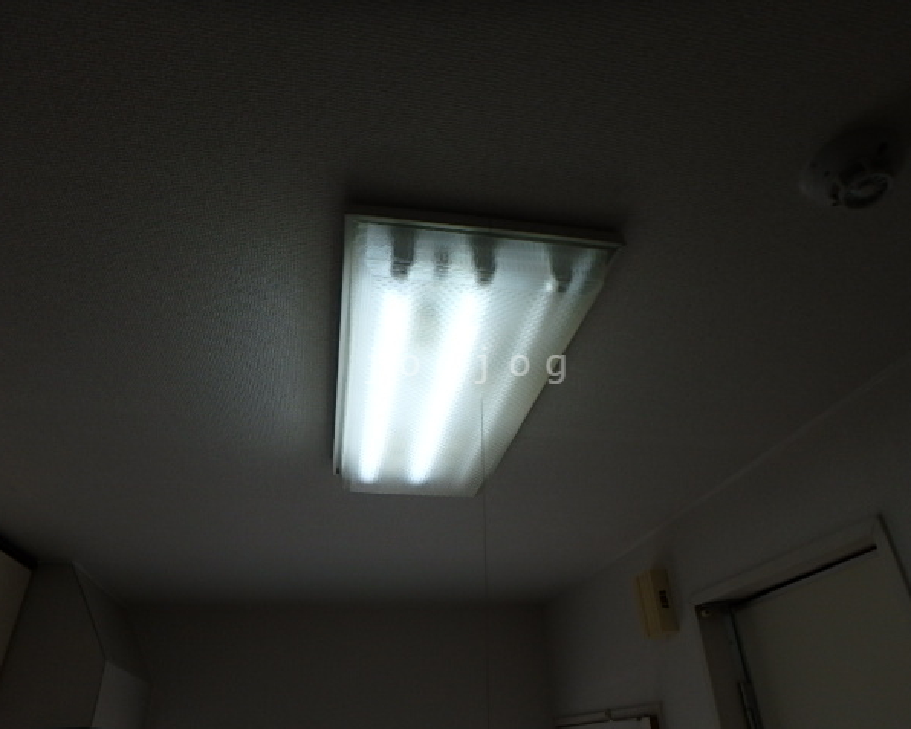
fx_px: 593
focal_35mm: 22
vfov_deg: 63.1
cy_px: 365
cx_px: 469
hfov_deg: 75.0
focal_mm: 3.7
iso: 125
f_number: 3.5
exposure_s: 1/160
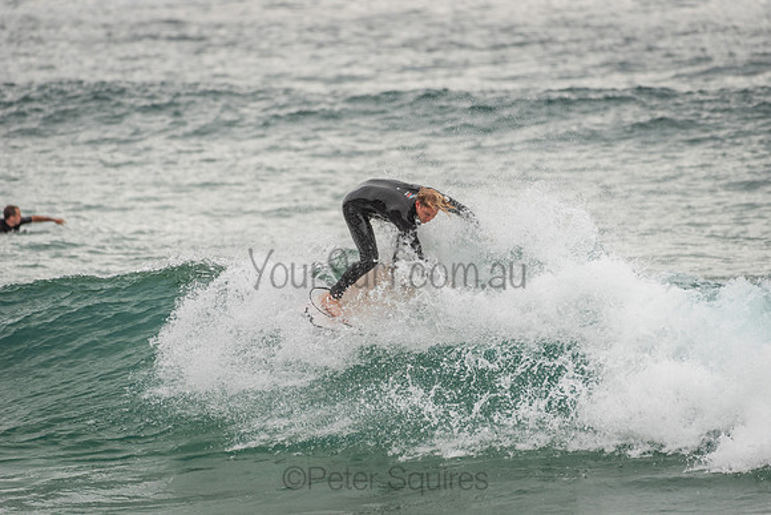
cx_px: 386
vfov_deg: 2.8
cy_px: 258
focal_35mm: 500
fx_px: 10710
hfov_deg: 4.1
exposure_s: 1/2000
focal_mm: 500
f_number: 5.6
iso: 280
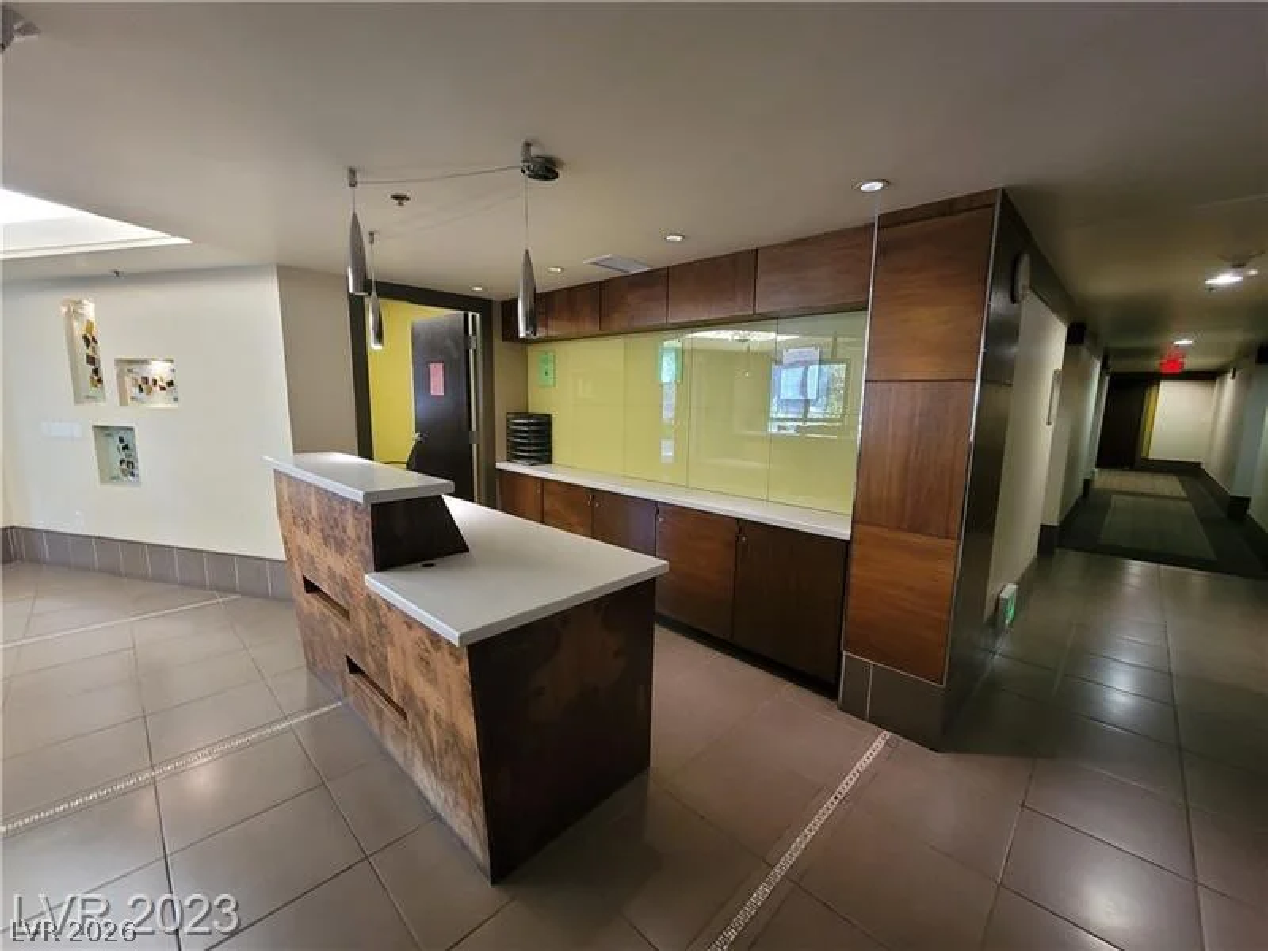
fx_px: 476
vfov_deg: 89.9
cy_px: 476
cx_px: 634
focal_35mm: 13
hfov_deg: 106.2
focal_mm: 2.2
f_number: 2.2
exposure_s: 1/30
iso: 320
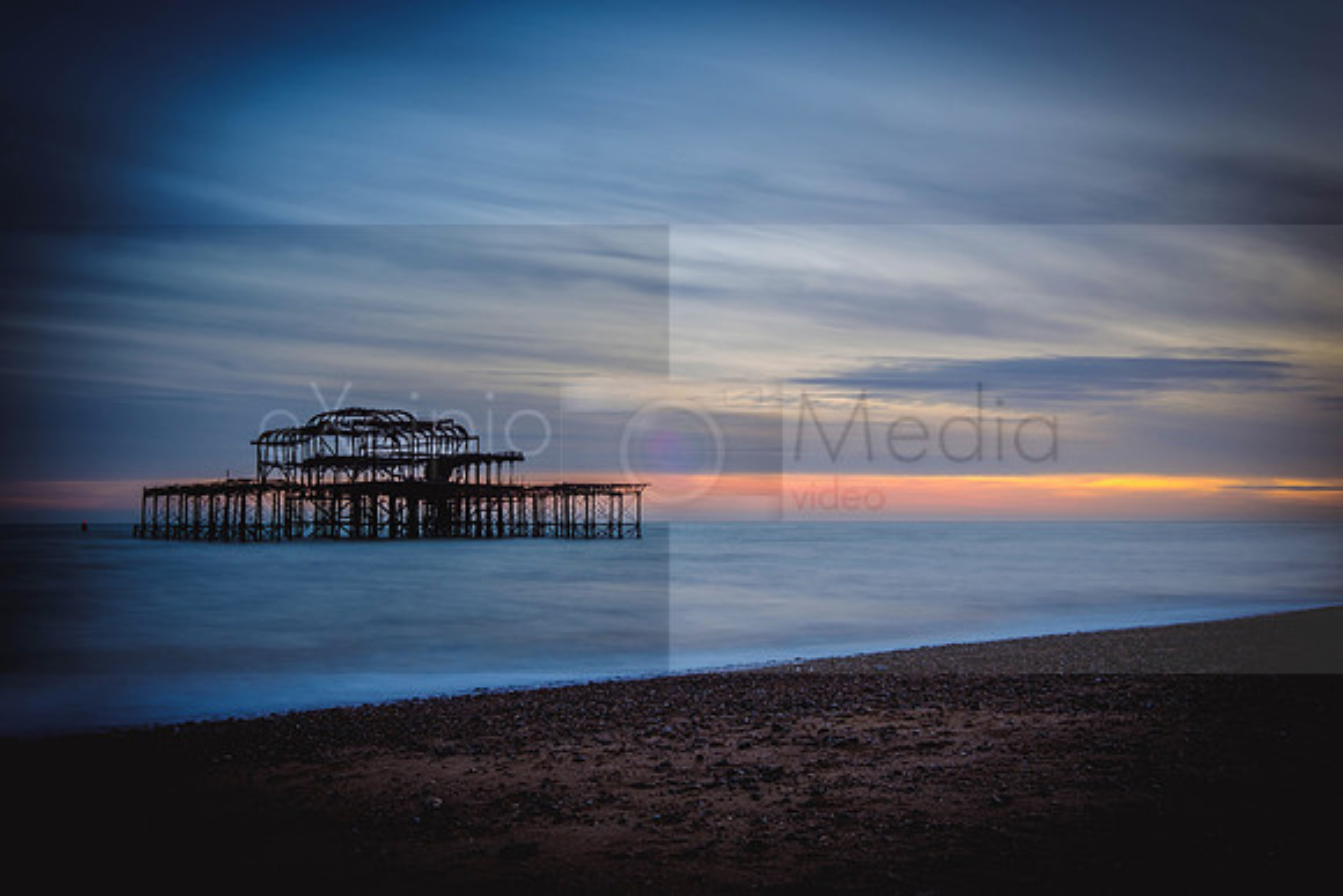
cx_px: 672
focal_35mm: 36
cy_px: 448
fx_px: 1354
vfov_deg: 36.6
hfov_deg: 52.8
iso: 100
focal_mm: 24
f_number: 22
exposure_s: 10
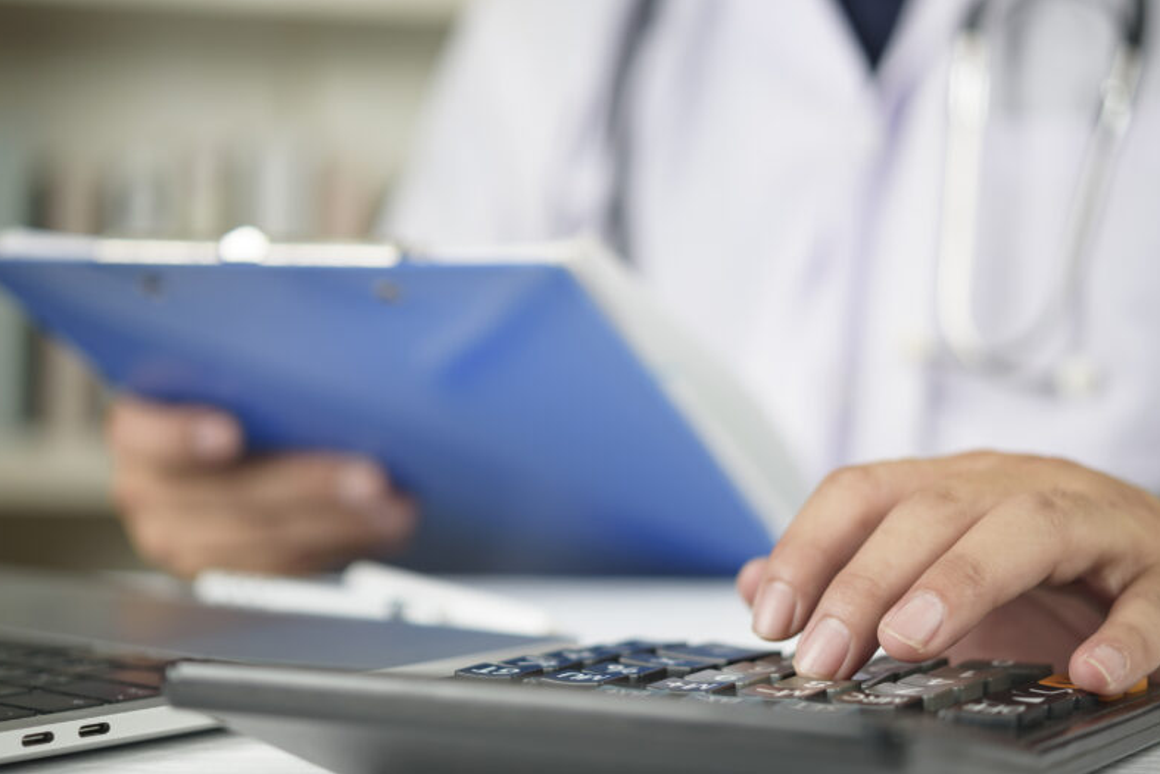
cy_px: 371
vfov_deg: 17.5
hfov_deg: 26.0
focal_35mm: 78
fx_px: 2514
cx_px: 568
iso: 160
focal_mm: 60
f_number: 3
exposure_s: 1/160
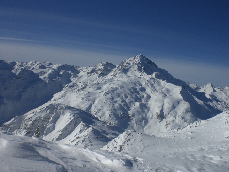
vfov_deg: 37.7
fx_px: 251
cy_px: 86
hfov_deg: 49.0
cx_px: 114
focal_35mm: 38
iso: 50
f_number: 4.4
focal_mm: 6.3
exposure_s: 1/1250
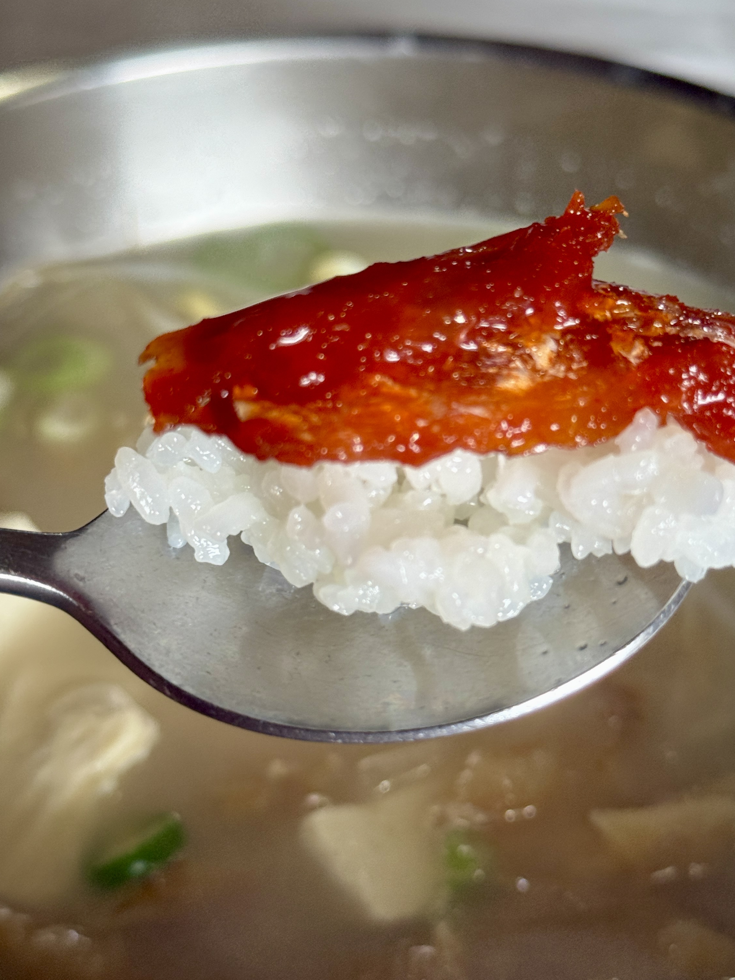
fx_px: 1812
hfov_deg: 22.9
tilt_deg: -43.0
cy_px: 463
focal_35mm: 64
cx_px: 476
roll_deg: -2.3
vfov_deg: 30.3
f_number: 1.78
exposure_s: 1/125
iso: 80
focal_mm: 6.76
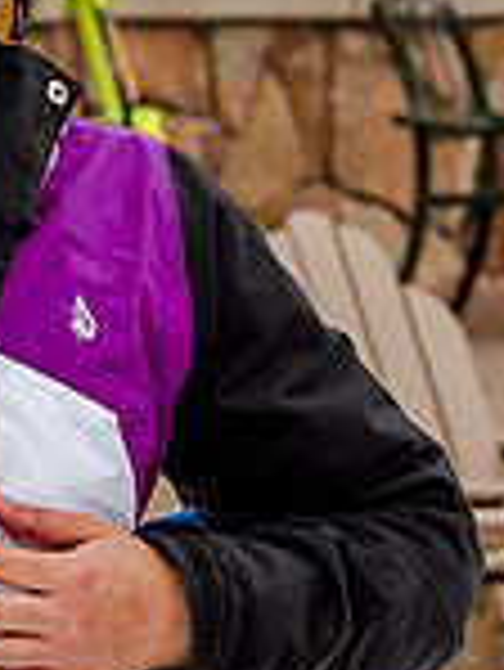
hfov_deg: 3.1
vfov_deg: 4.1
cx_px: 418
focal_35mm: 477
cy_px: 23
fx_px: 9247
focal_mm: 65
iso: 400
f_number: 5.6
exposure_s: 1/1000
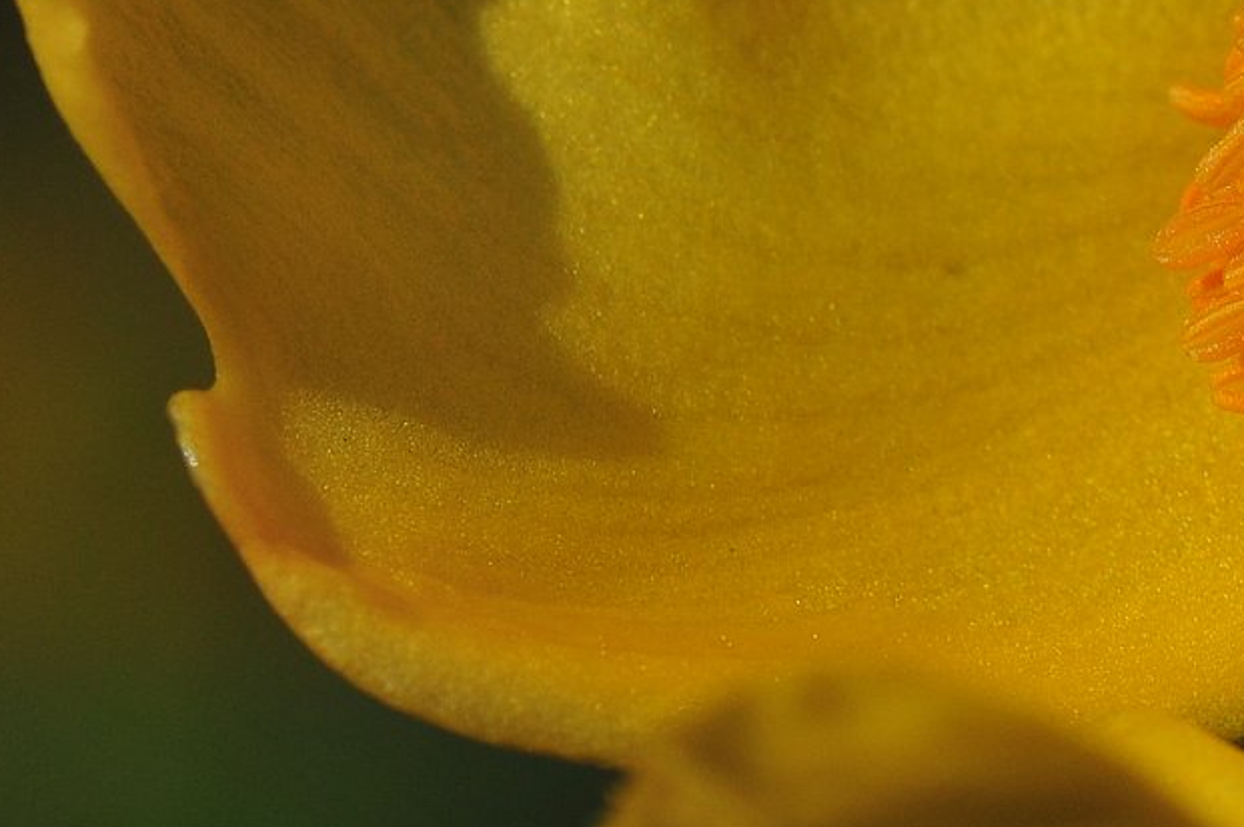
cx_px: 1384
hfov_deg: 4.6
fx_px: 15365
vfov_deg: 3.1
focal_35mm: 445
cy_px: -491
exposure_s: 1/400
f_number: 10
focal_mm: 90
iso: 200
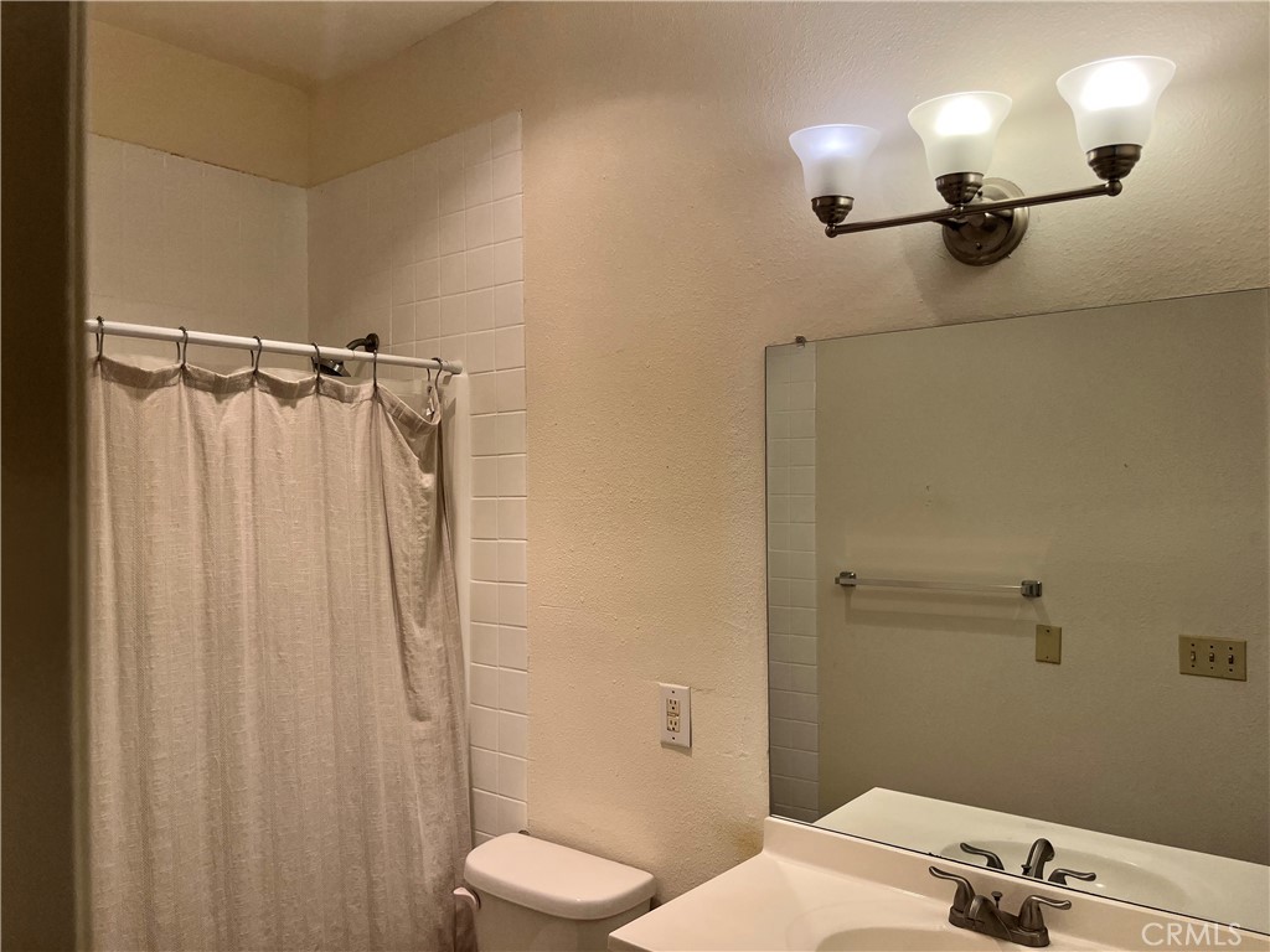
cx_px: 635
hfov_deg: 67.3
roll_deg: +0.8
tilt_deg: -0.3
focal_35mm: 26
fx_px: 954
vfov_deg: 53.1
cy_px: 476
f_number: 1.6
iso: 50
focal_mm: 5.1
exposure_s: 1/120
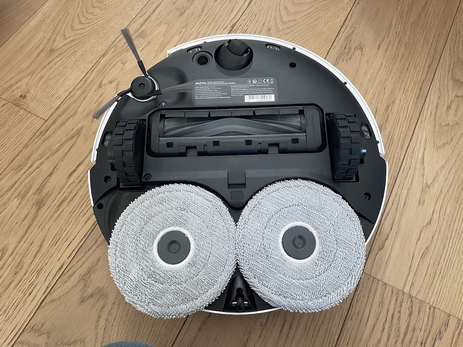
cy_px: 174
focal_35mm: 26
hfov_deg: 67.3
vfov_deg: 53.1
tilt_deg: -65.4
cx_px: 232
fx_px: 348
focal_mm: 4.2
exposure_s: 1/76
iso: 125
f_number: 1.6
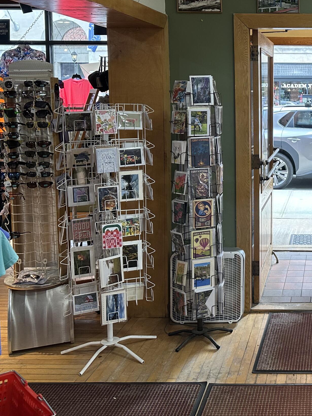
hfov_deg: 30.3
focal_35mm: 44
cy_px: 132
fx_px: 529
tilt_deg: -4.1
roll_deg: -0.3
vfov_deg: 42.3
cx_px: 320
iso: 160
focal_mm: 6.86
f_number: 1.78
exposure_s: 1/120
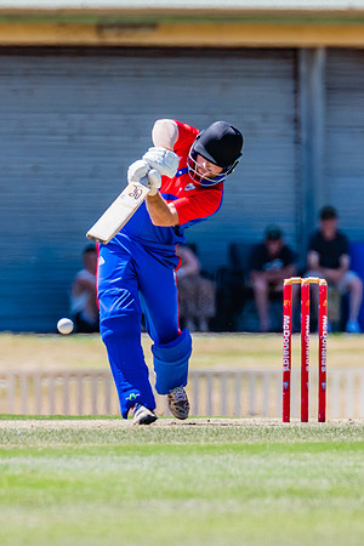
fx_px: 18031
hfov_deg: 1.2
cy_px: 229
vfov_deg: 1.7
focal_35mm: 1189
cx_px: 165
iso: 640
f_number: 7.1
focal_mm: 600
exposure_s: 1/2000
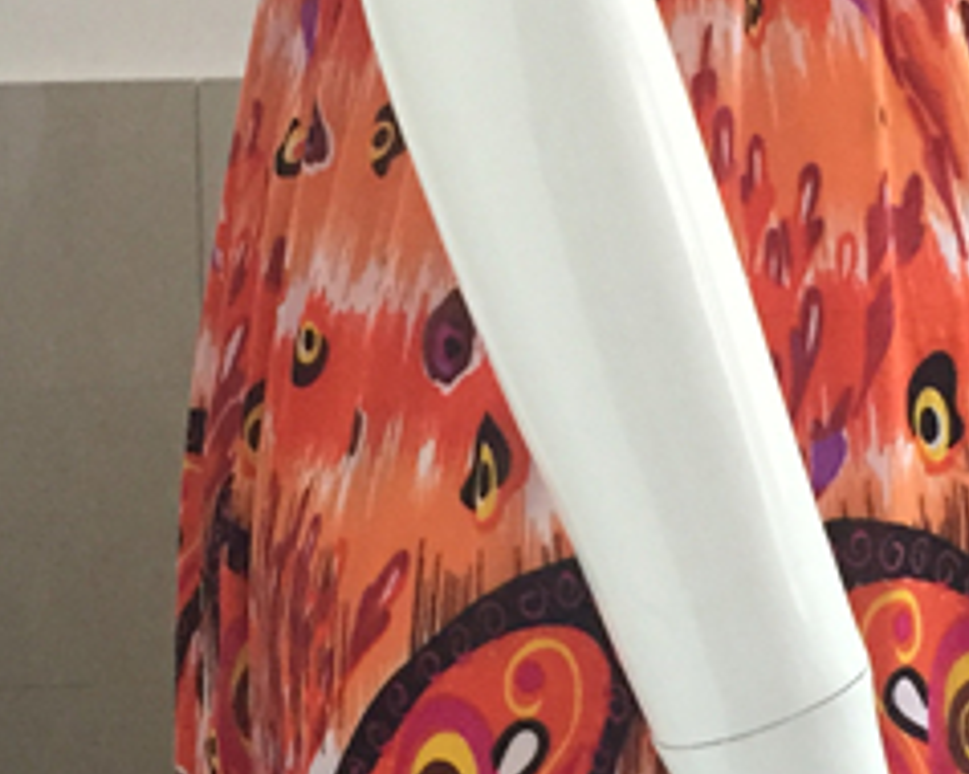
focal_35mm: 111
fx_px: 3181
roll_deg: +0.9
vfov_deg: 13.8
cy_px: 267
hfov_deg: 17.3
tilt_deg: -15.6
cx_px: 594
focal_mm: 4.15
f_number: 2.2
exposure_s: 1/33
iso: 250
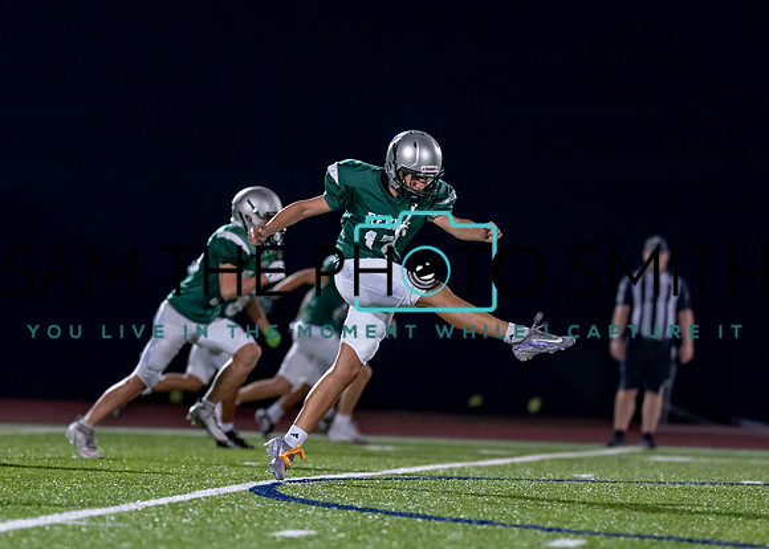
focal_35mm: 287
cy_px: 264
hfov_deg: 7.0
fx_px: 6273
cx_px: 374
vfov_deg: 5.0
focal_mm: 135
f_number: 1.8
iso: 1250
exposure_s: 1/1000
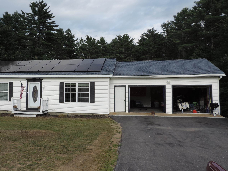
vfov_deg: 45.4
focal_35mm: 31
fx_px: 204
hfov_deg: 57.5
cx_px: 83
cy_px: 81
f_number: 3
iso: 80
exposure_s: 1/640
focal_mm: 4.3
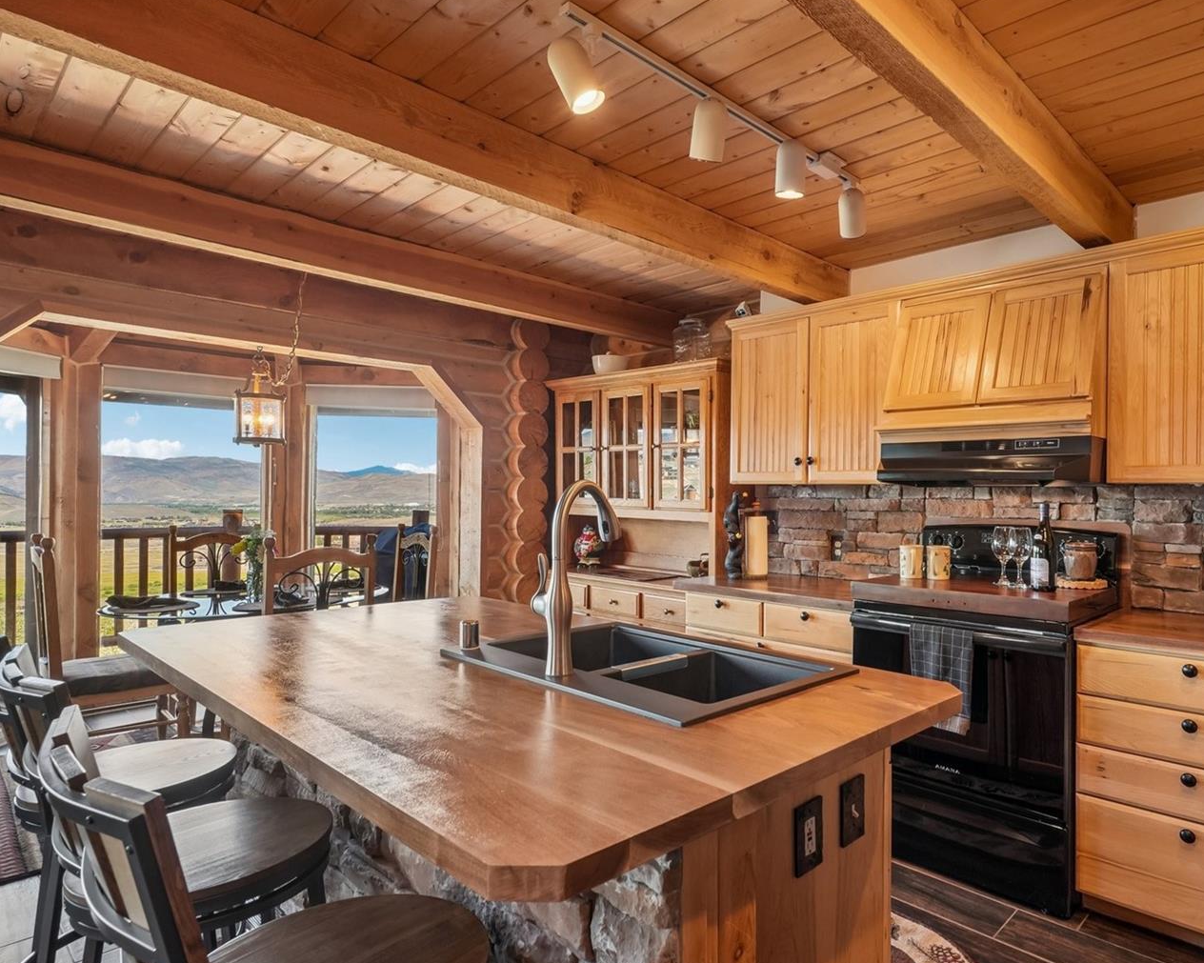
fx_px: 698
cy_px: 487
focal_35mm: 20
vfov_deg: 69.2
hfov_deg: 80.7
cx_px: 714
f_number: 8
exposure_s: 1/20
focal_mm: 11
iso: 500
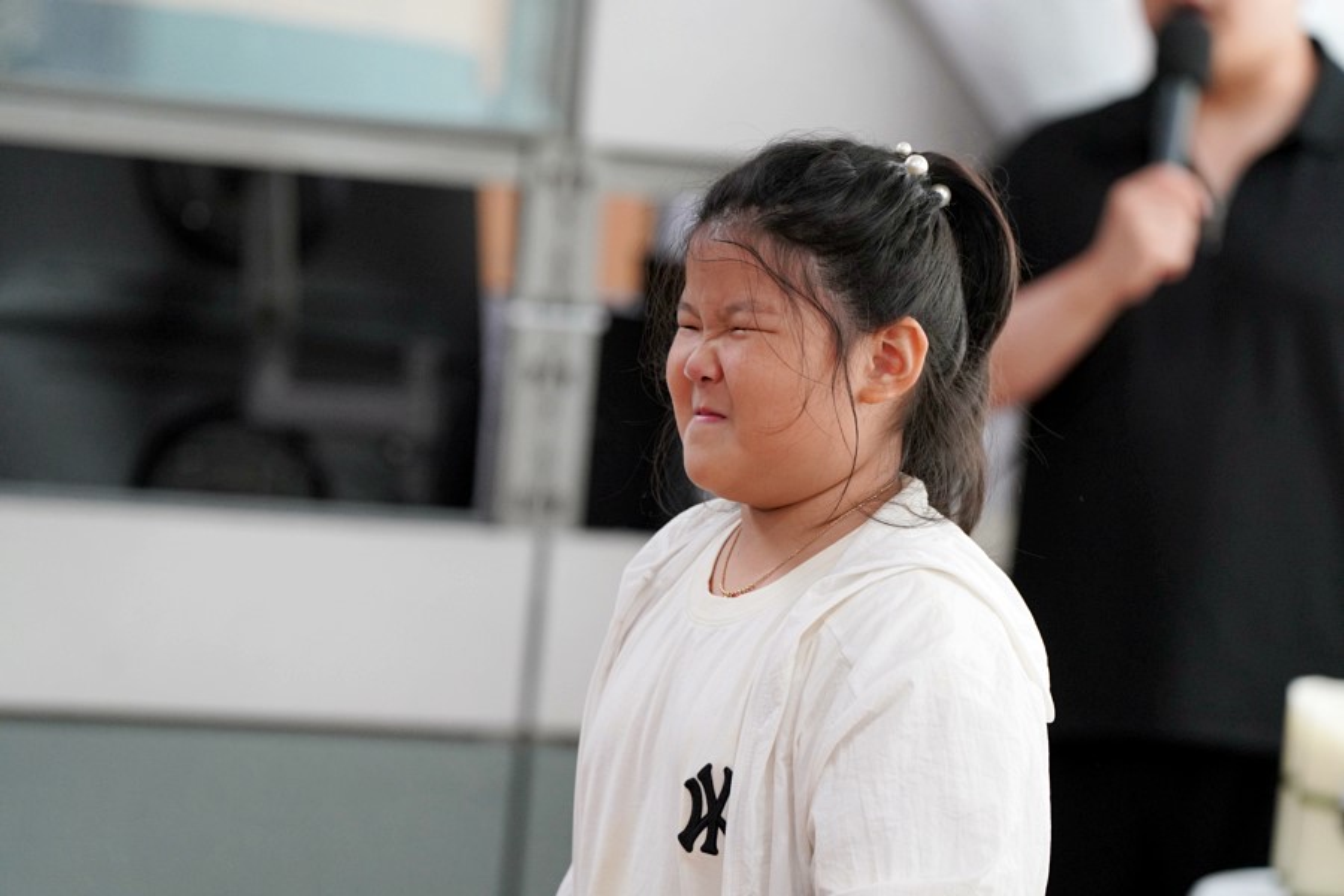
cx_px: 672
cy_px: 448
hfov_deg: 10.3
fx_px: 7466
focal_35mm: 200
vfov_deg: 6.9
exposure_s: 1/250
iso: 2500
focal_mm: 200
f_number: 4
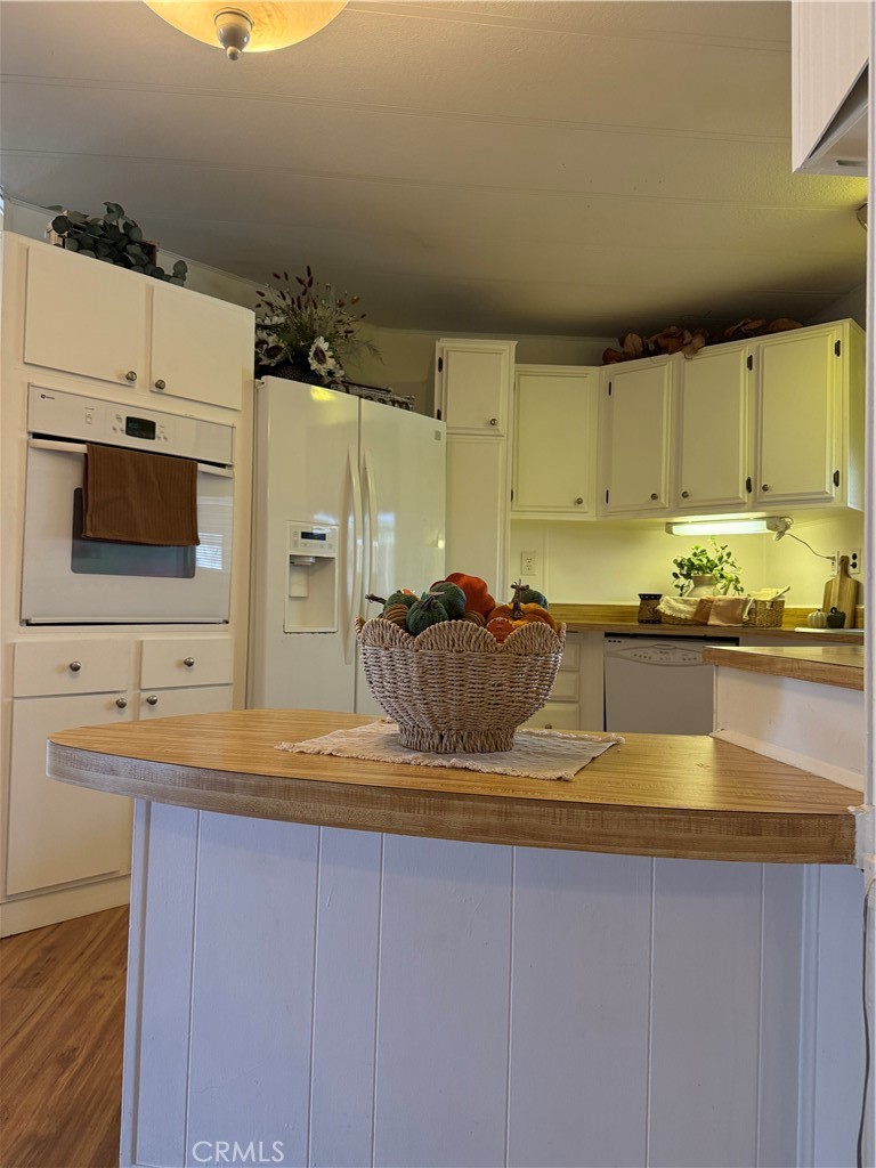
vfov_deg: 71.6
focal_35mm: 24
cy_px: 584
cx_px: 438
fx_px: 810
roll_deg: -1.5
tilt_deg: +2.2
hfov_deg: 56.8
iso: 200
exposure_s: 1/138
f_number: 1.78
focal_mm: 6.76
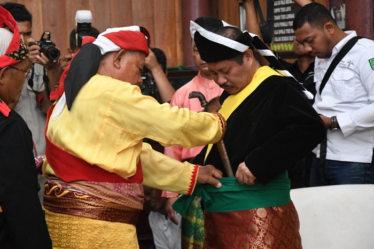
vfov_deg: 11.4
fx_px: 1246
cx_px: 187
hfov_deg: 17.1
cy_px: 124
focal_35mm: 120
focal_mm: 80
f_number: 5.6
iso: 5000
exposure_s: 1/60
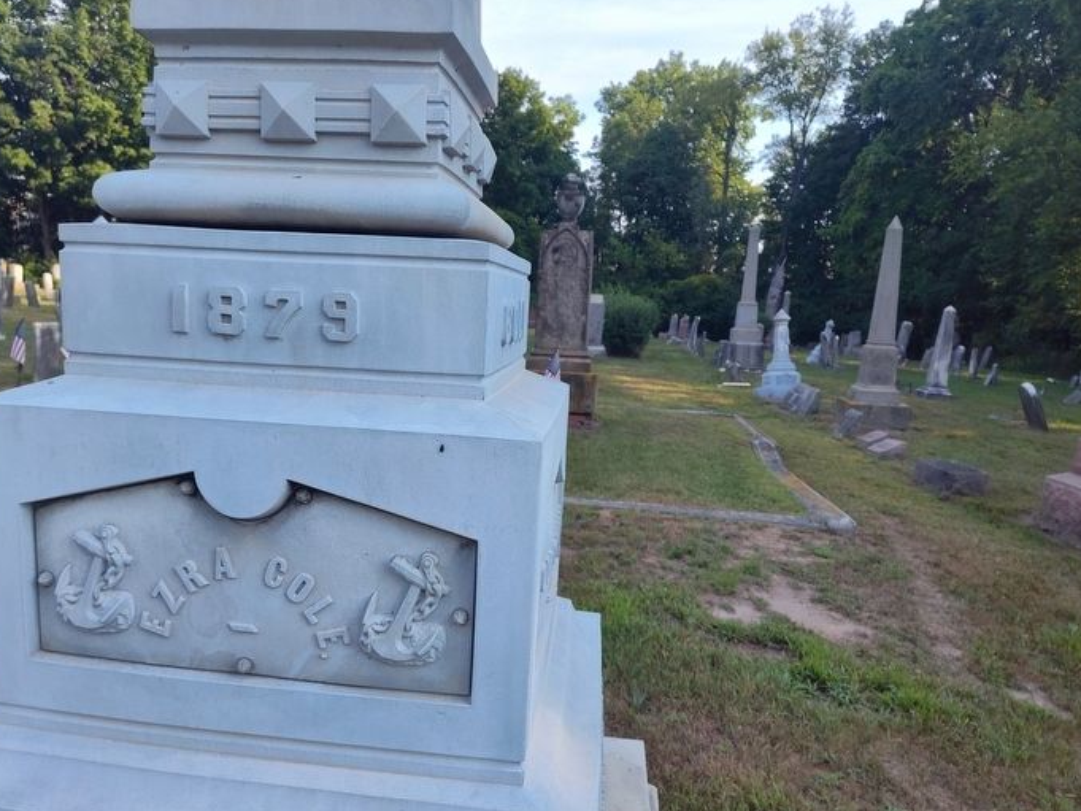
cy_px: 465
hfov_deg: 65.1
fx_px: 843
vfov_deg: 51.2
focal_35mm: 27
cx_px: 484
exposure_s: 1/649
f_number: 1.8
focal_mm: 5.56
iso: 100
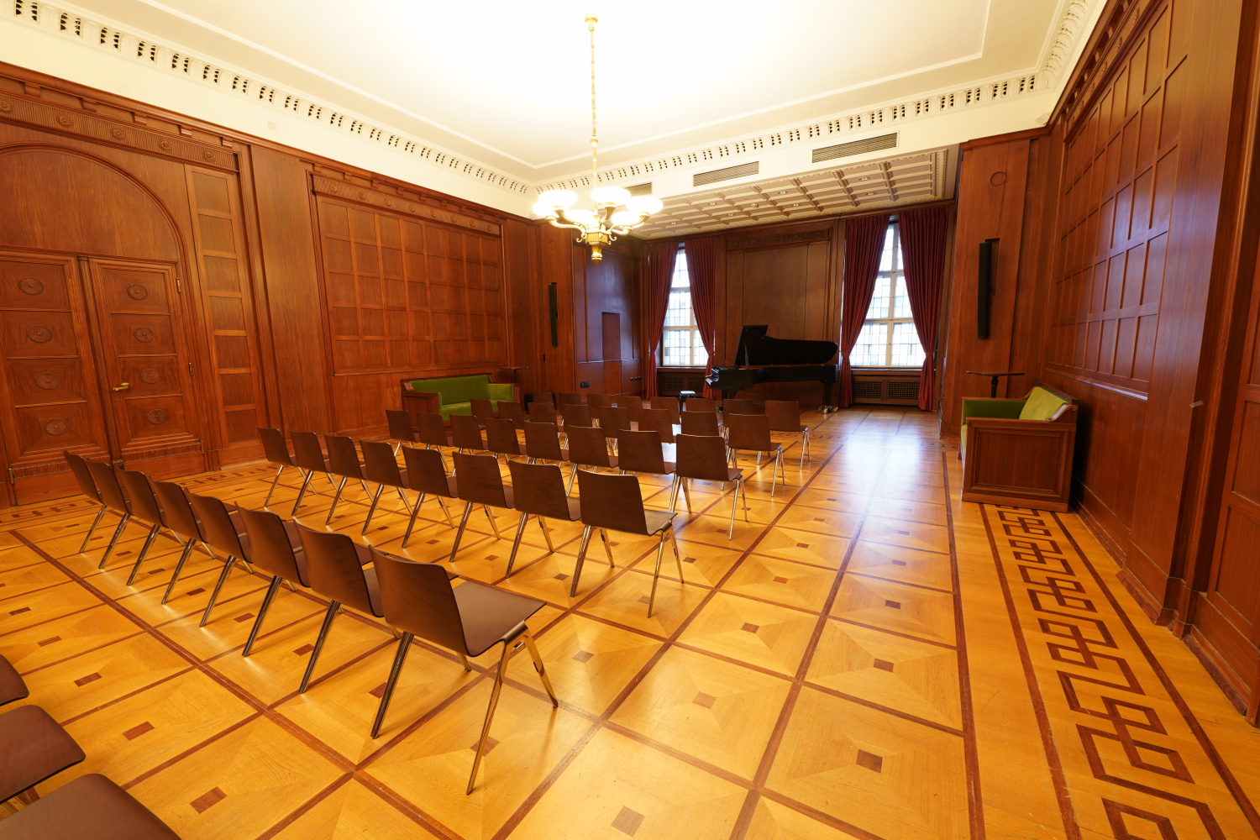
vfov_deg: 81.2
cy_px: 420
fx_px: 490
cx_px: 630
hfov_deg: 104.3
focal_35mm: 14
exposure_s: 1/1.25
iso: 160
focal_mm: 14
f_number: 7.1
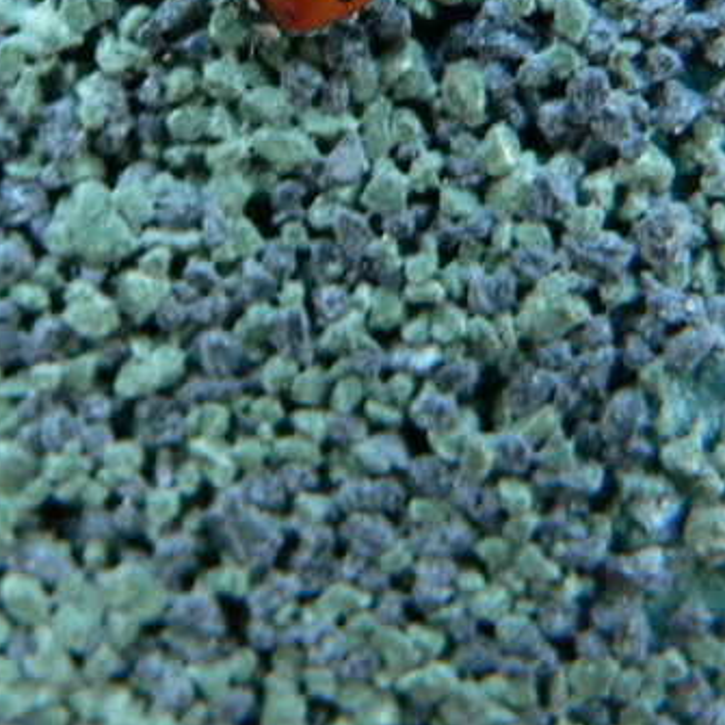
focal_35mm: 81
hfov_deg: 21.2
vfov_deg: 20.9
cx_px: 196
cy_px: 54
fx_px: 1919
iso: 200
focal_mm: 6
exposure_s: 1/30
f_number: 2.8
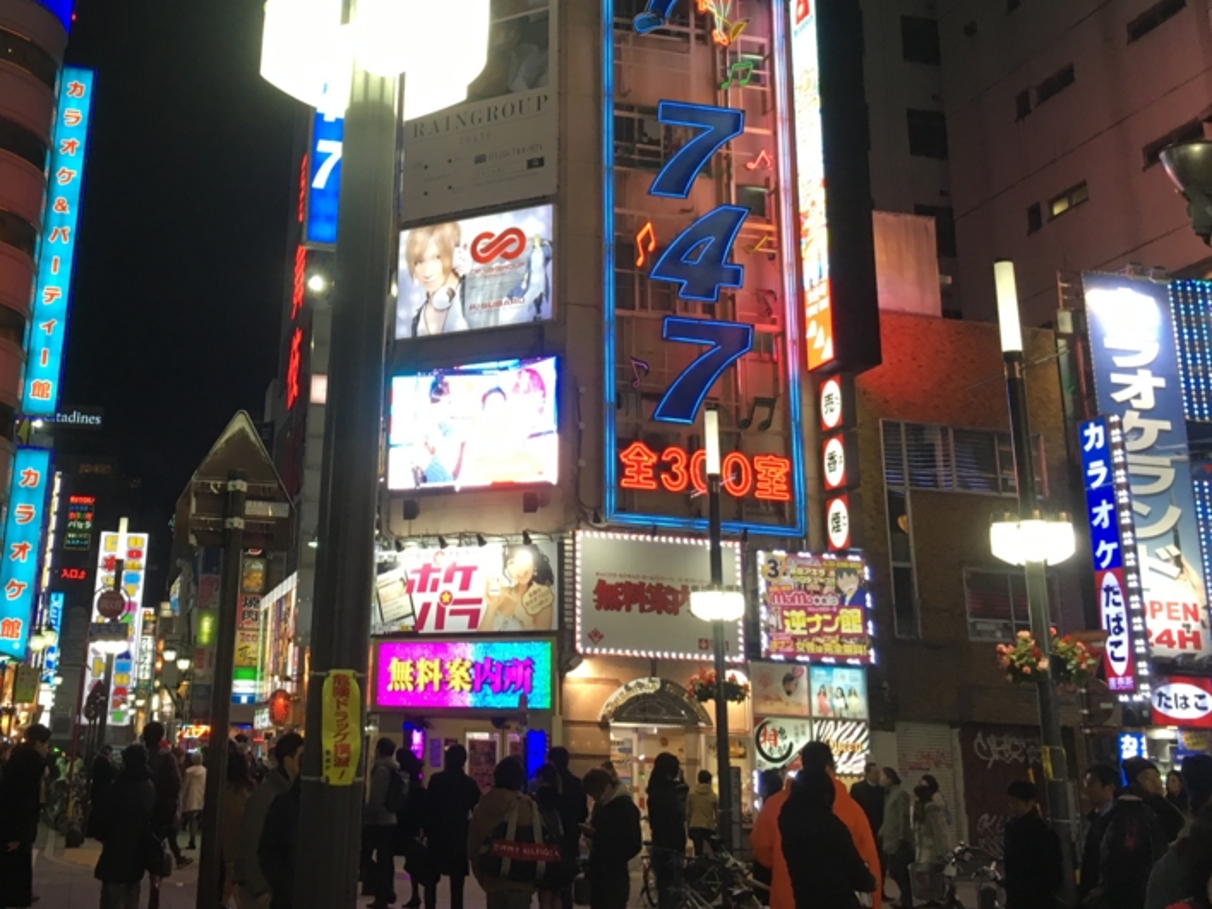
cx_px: 420
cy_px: 262
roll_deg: -2.2
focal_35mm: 42
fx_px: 1470
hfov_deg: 44.3
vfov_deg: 33.8
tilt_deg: +18.7
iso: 32
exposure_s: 1/30
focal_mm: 4.15
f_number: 2.2
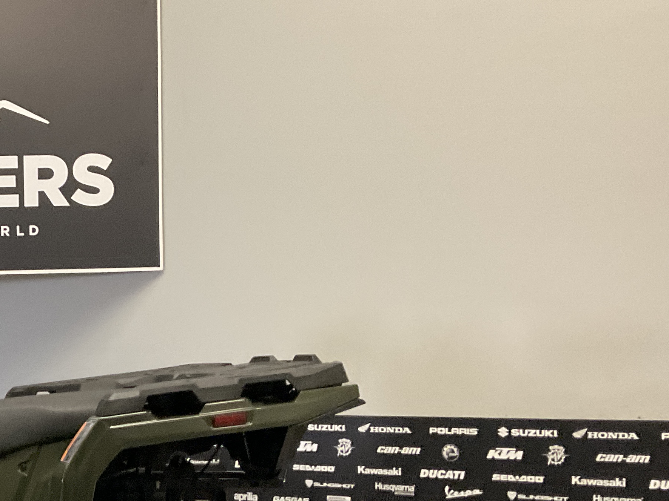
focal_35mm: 66
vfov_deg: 21.8
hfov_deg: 27.3
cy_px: 438
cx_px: -38
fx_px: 1276
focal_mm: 3
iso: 250
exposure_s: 1/60
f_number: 1.8
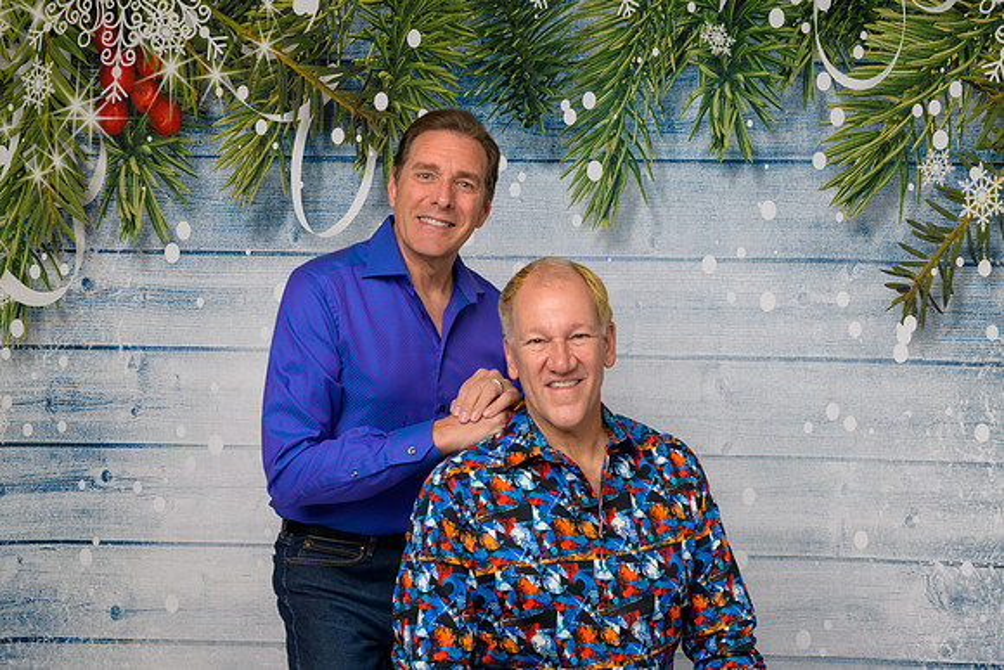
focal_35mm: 45
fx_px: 1255
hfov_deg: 43.6
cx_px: 502
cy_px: 335
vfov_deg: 29.9
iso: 400
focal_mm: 45
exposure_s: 1/125
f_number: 10
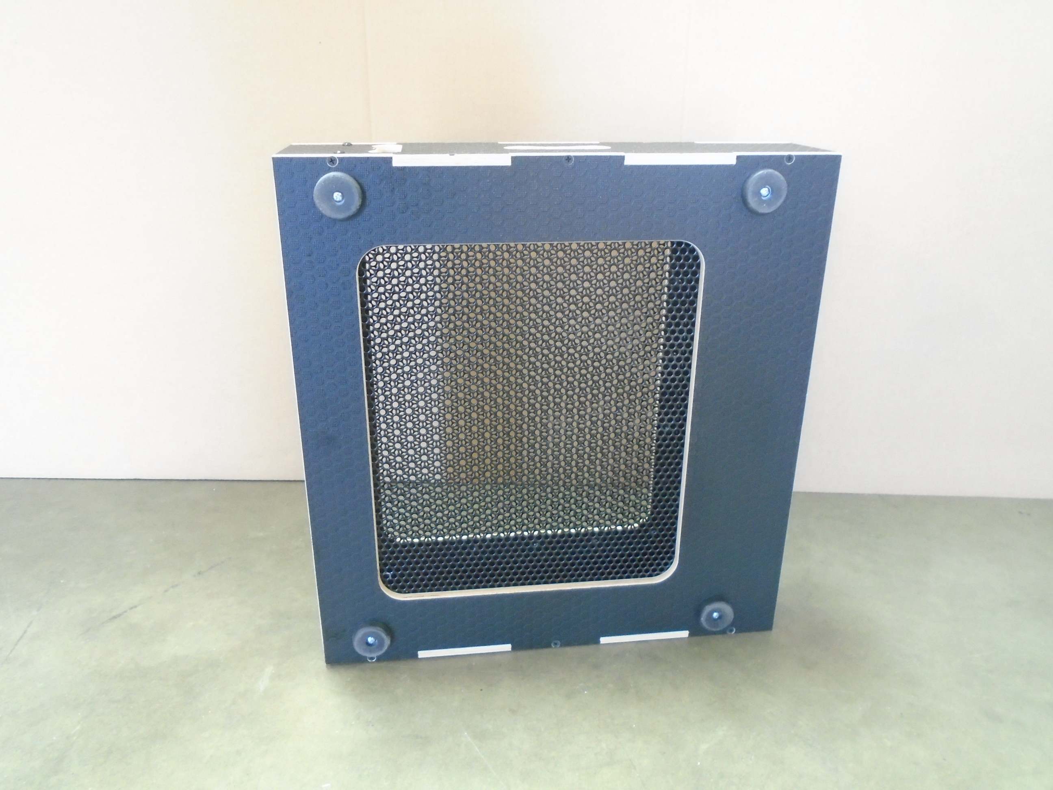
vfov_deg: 53.1
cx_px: 526
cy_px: 395
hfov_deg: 67.3
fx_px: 791
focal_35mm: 26
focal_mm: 4.6
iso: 400
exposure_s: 1/8
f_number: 3.2
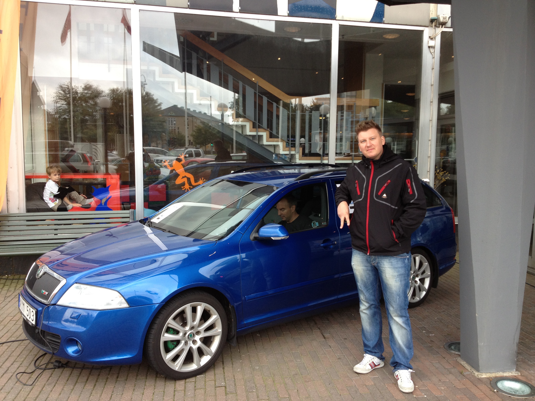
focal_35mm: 35
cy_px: 200
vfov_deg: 40.7
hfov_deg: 52.6
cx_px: 268
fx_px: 541
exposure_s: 1/124
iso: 64
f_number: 2.4
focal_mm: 4.28
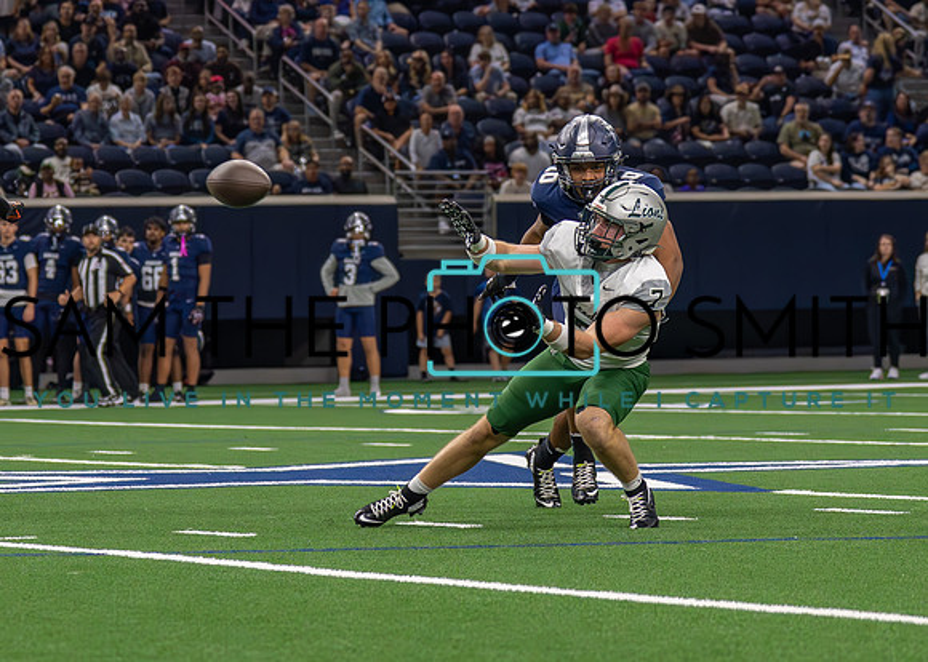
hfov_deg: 9.5
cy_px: 195
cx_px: 384
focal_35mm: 212
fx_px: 5597
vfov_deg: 6.8
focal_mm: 76
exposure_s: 1/1600
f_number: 2.8
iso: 4000
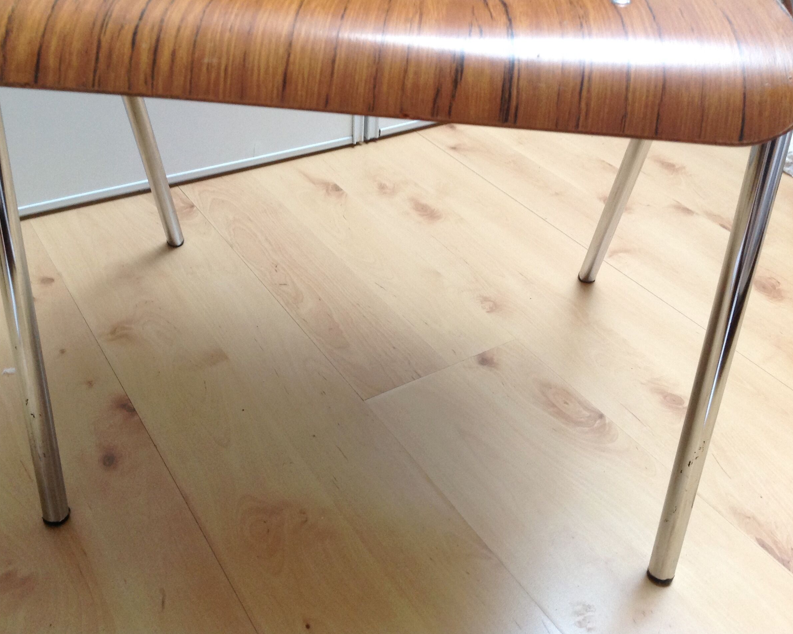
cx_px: 367
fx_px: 868
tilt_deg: -38.6
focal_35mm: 37
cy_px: 316
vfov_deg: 40.1
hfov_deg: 49.0
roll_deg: -2.7
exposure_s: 1/15
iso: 125
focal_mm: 4.28
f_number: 2.4
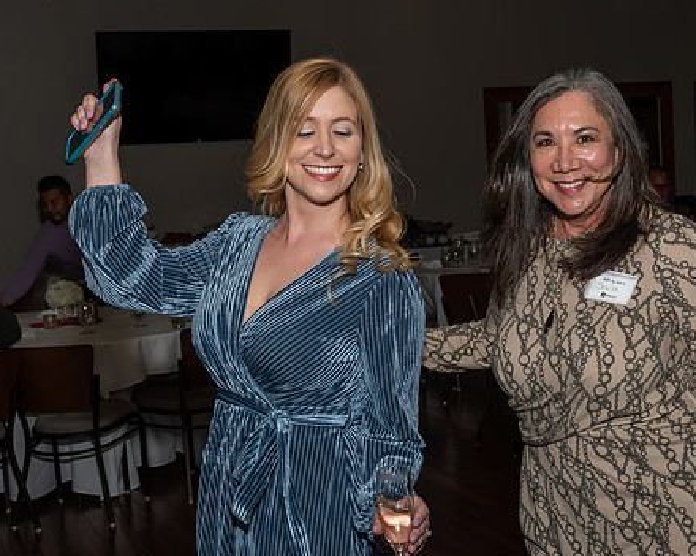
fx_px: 1296
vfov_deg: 24.2
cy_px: 300
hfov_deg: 29.9
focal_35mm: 63
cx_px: 459
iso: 400
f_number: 7.1
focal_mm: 24
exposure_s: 1/250
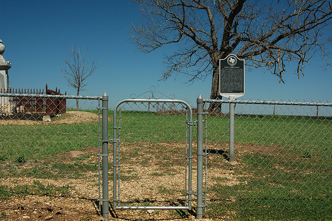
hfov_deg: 37.9
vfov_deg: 25.7
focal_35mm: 52
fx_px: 484
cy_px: 110
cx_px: 166
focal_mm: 35
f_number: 11
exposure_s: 1/160
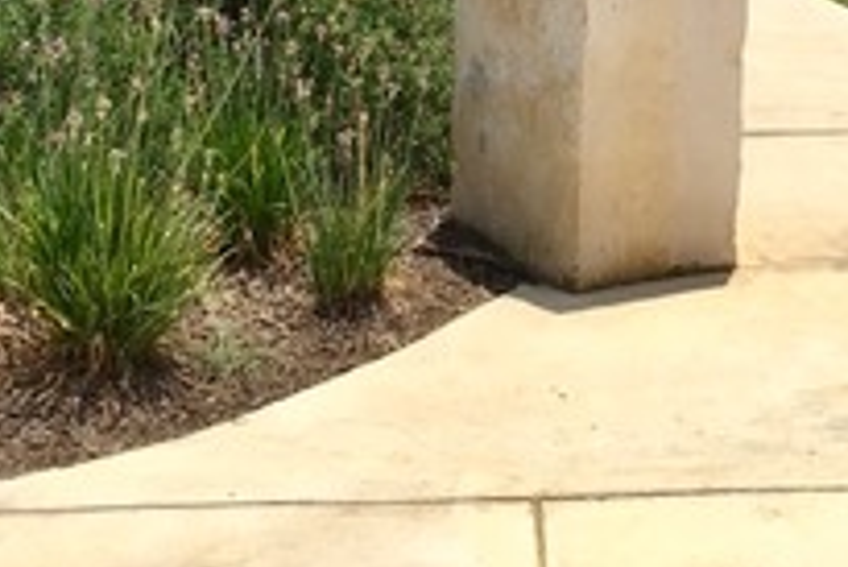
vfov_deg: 13.5
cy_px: -344
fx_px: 2216
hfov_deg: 21.6
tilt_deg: +1.4
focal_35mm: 94
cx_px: 592
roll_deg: -1.9
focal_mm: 4.15
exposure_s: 1/2959
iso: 25
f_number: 2.2
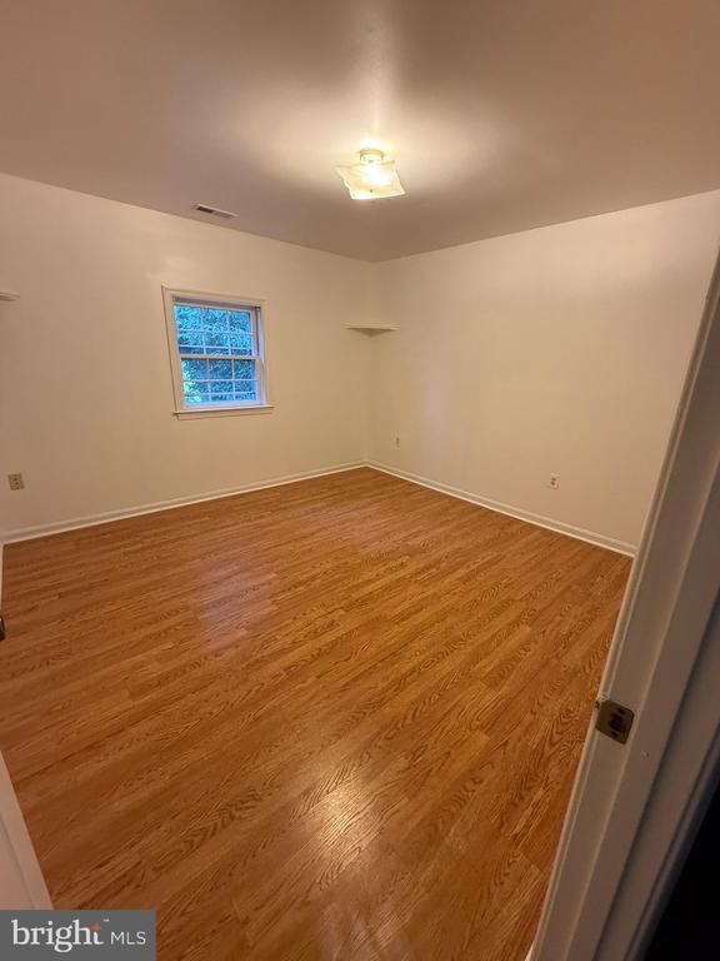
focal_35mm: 14
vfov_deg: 102.1
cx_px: 360
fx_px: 388
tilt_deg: -18.4
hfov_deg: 85.7
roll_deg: -3.2
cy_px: 480
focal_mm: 2.22
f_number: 2.2
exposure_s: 1/60
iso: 250
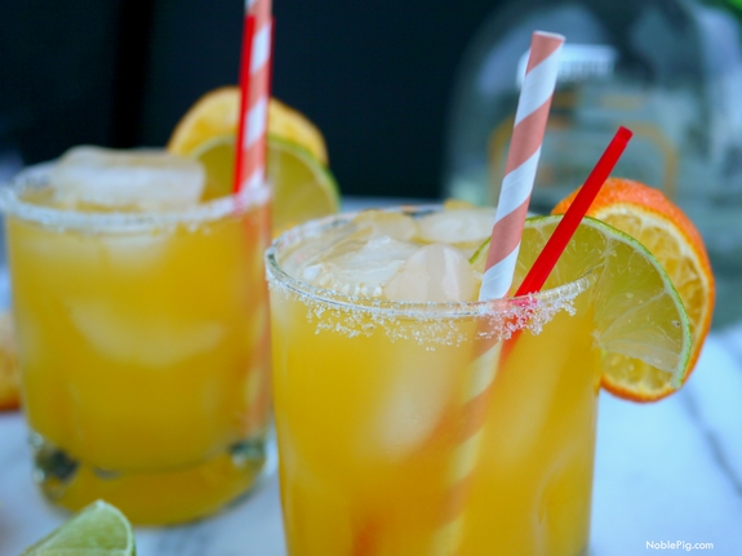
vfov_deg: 29.1
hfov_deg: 38.2
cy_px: 278
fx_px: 1072
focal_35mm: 50
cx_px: 371
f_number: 2.8
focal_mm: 25
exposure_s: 1/500
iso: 100
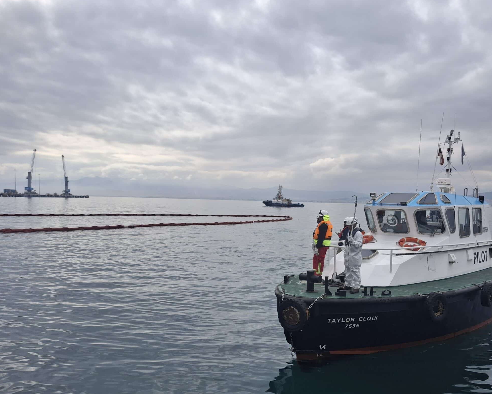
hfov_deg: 55.1
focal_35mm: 32
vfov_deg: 45.6
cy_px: 235
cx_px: 301
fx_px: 466
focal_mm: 4.69
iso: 25
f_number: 1.8
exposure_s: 1/1212
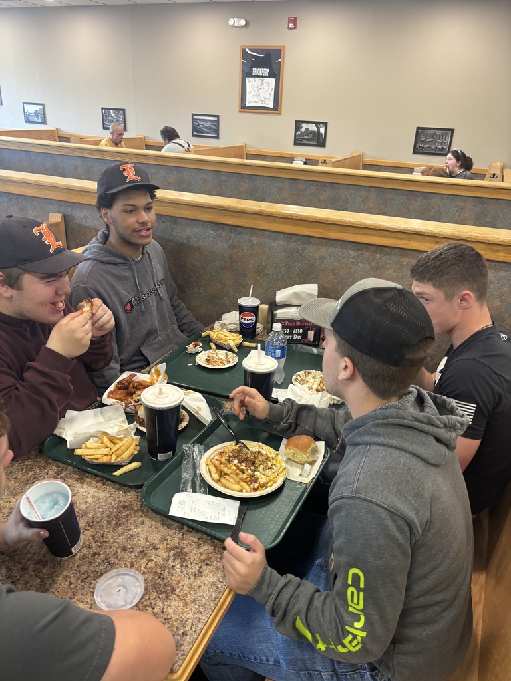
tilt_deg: -23.5
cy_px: 340
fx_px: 512
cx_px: 256
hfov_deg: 53.1
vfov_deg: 67.3
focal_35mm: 26
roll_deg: -1.3
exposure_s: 1/60
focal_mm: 5.96
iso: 160
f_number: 1.6
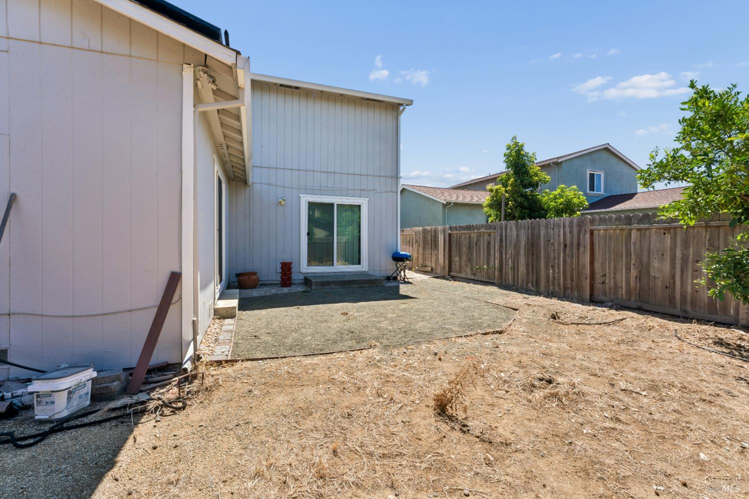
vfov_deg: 73.7
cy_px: 250
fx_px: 333
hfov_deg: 96.7
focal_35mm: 16
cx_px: 374
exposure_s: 1/20
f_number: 22
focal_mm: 16
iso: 100
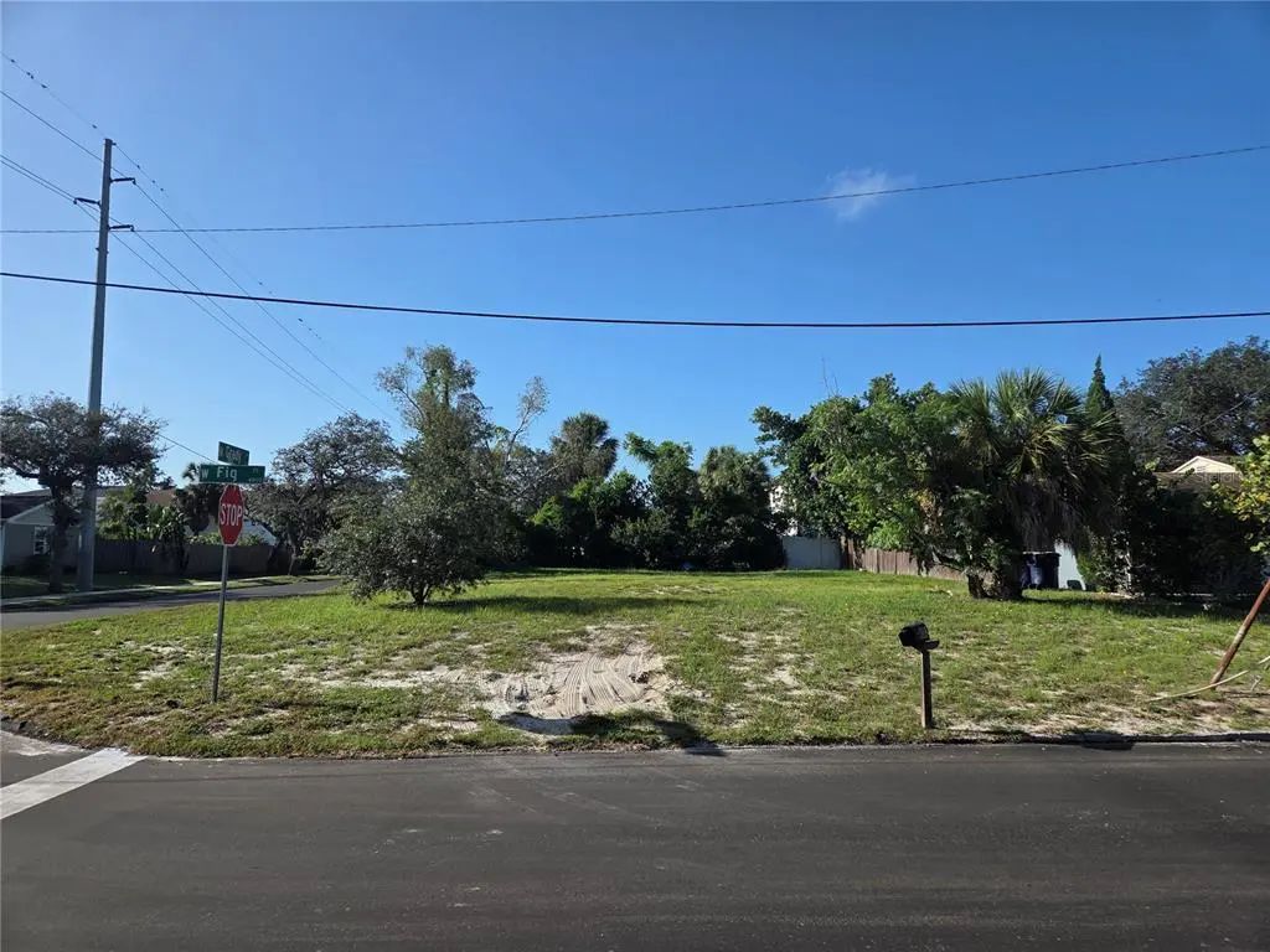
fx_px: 844
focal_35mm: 23
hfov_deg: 73.9
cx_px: 635
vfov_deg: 58.9
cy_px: 476
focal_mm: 5.4
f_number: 1.8
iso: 80
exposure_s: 1/5004
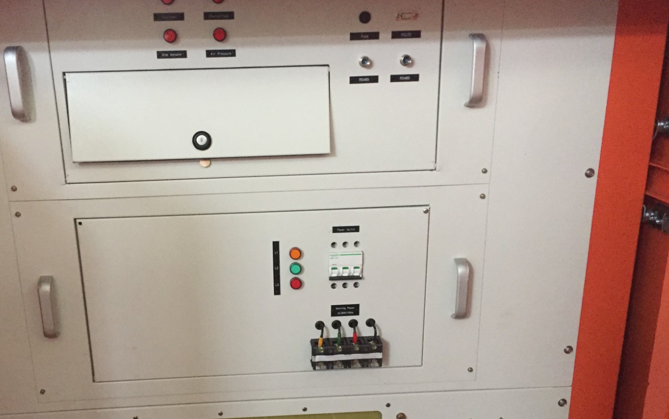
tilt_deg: -18.1
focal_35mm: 37
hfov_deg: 52.4
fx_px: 675
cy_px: 256
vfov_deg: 34.3
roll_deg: +0.8
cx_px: 273
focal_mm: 4.15
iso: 320
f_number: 2.2
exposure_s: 1/17
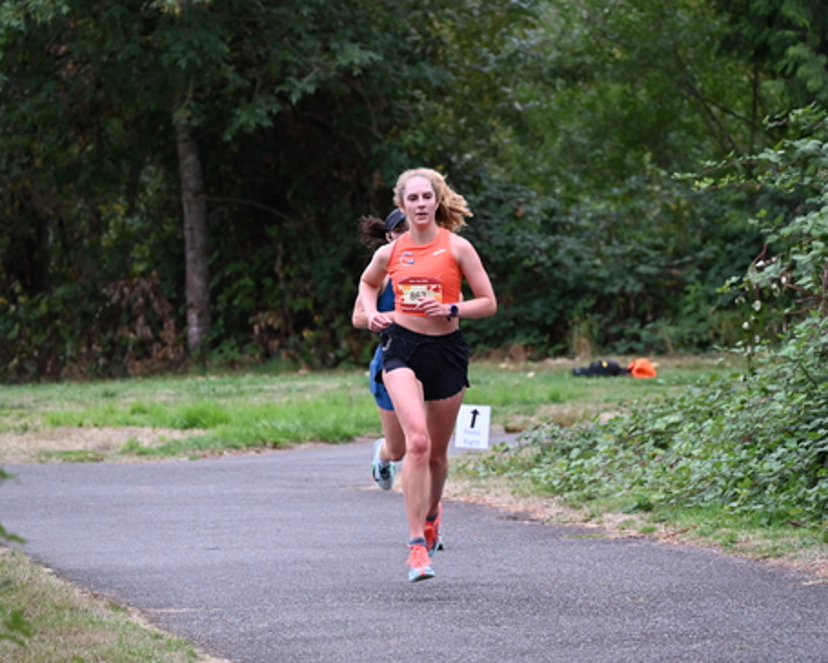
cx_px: 413
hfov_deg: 8.5
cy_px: 332
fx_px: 5563
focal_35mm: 227
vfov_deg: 6.8
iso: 1250
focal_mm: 200
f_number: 6.3
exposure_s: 1/250
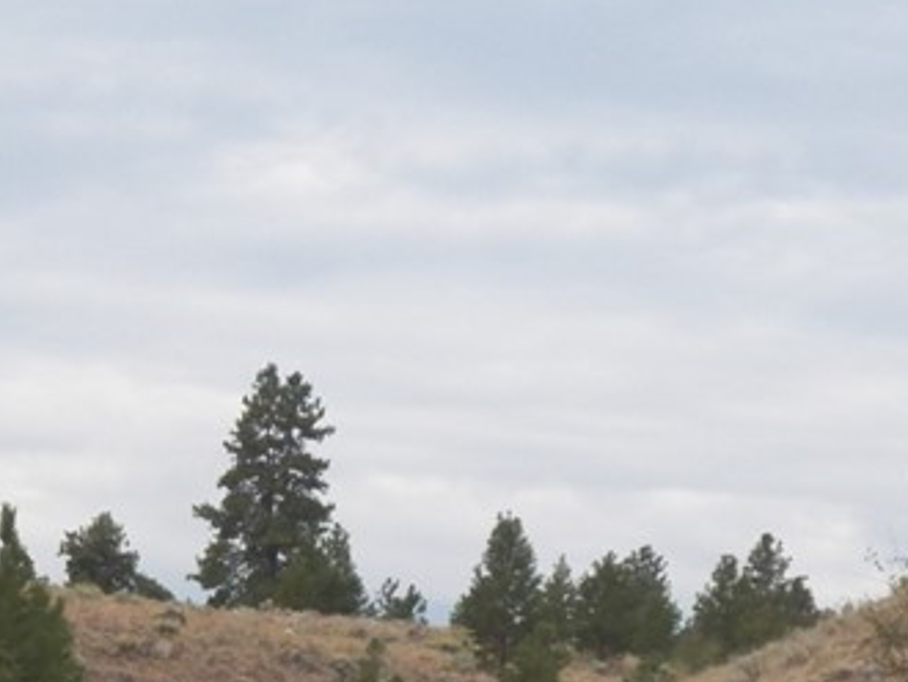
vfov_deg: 9.5
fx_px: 4069
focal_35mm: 155
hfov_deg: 12.6
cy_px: 767
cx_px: 61
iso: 125
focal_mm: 8.9
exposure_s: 1/800
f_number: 4
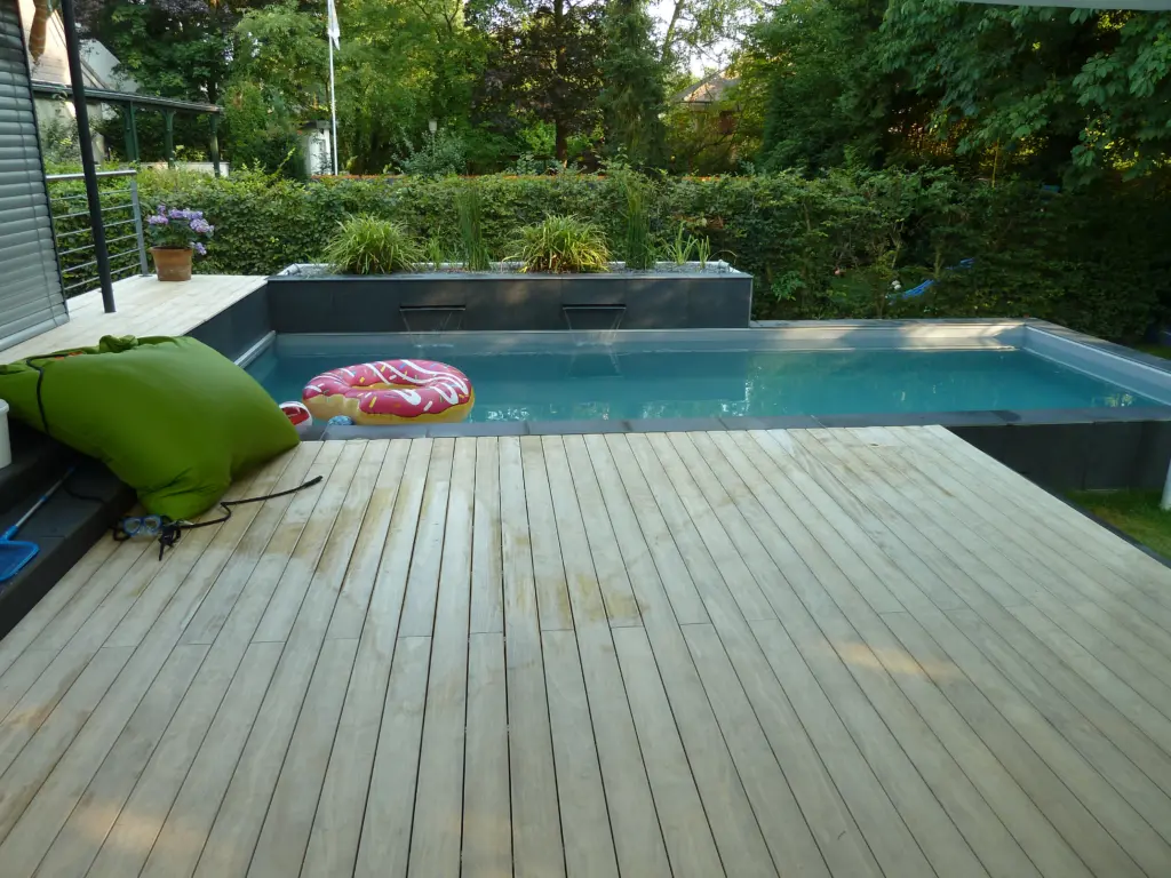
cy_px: 439
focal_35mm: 25
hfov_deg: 69.4
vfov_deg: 54.9
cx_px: 586
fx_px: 846
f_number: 3.3
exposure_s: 1/50
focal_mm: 4.1
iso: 80
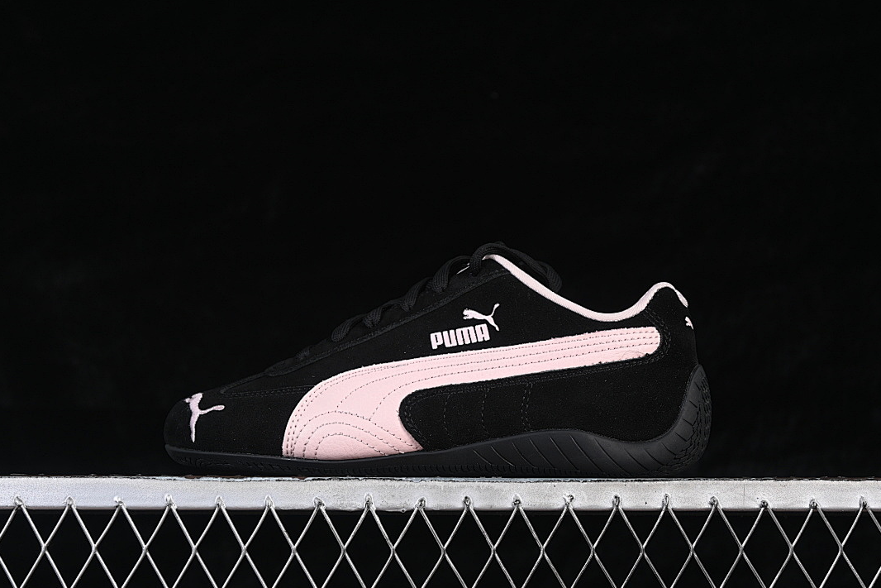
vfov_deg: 18.0
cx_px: 443
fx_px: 1860
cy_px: 292
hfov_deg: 26.6
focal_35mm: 76
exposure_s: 1/60
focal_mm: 50
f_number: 6.3
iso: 160
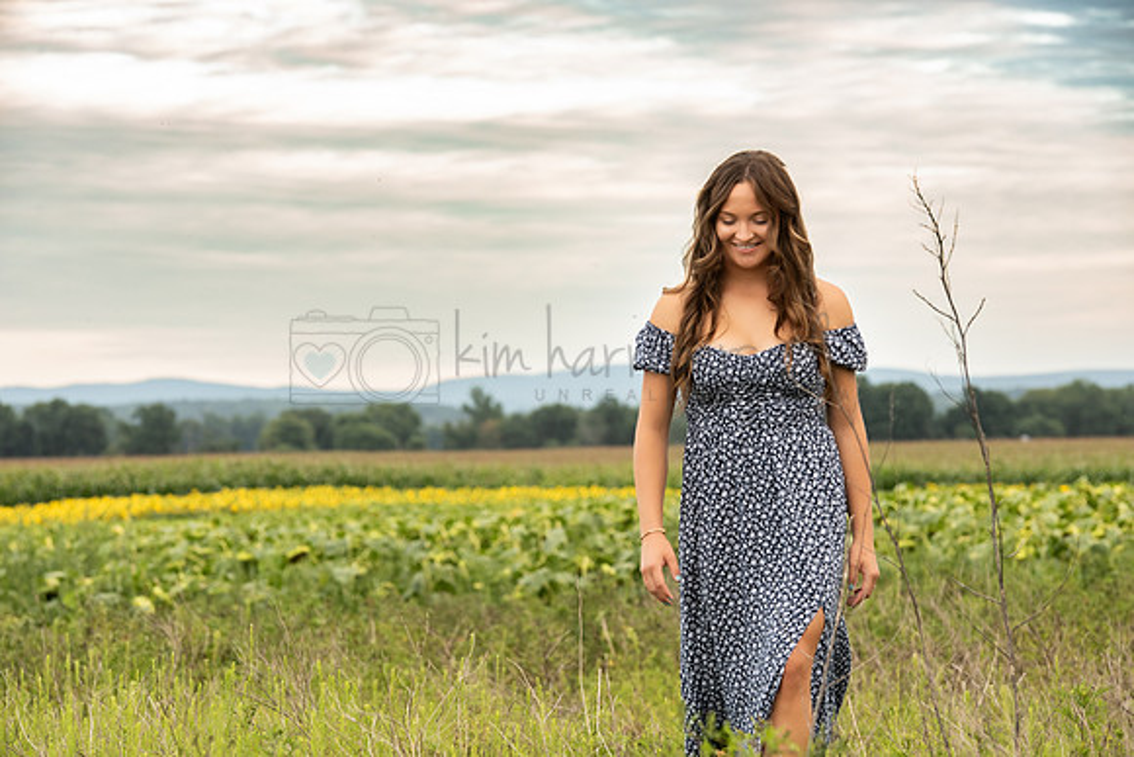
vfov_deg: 10.2
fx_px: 4253
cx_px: 567
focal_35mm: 135
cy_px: 378
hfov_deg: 15.2
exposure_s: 1/160
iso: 800
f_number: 6.3
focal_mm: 135
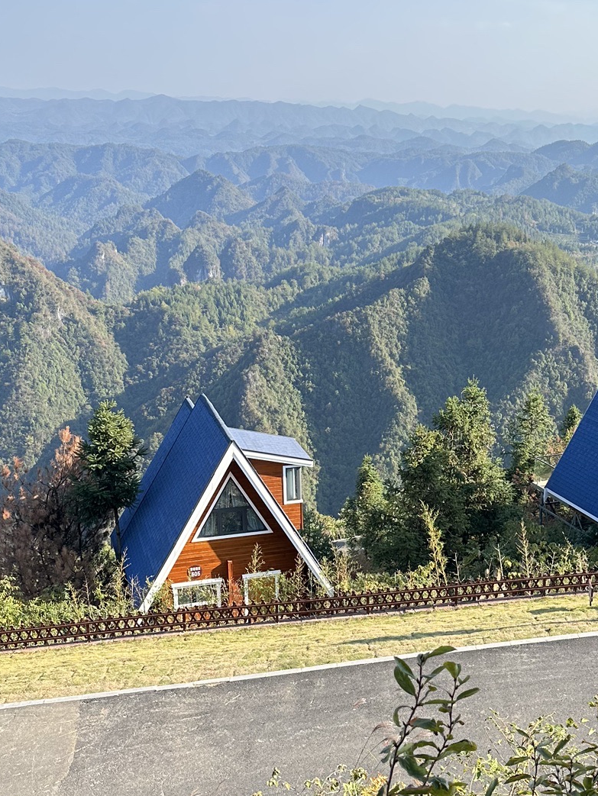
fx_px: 1059
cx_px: 451
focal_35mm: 46
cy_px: 458
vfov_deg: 41.1
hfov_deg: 31.0
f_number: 1.78
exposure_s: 1/1256
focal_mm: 6.86
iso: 80
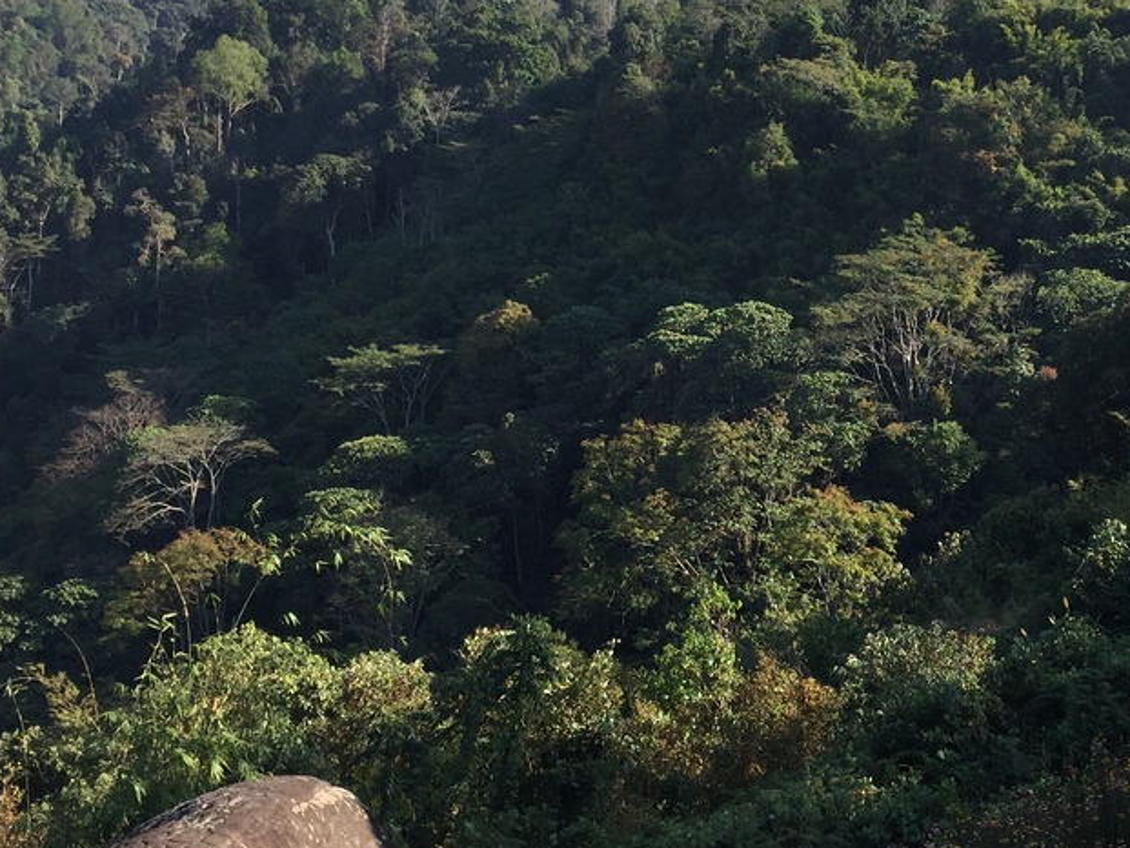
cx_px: 839
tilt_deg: -2.0
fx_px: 1828
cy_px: 220
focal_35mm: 56
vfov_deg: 25.8
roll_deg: -1.8
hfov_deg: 33.7
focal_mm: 4.15
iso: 32
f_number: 2.2
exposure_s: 1/1319
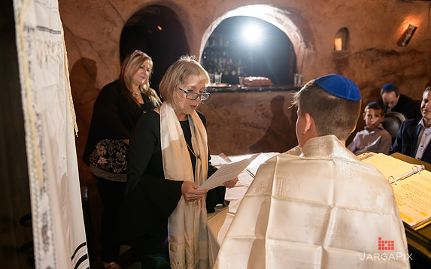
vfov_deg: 39.4
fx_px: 376
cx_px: 214
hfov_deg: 59.7
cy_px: 131
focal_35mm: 32
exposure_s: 1/125
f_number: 3.2
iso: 1600
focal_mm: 31
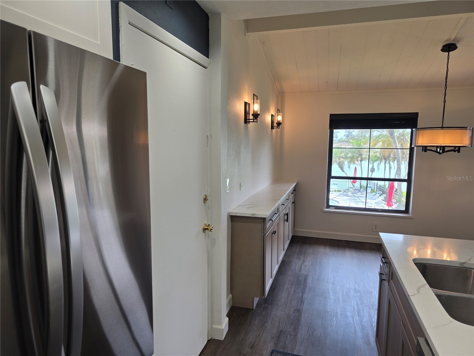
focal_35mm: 23
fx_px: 315
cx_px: 237
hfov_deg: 73.9
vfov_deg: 58.9
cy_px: 178
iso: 32
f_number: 1.7
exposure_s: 1/120
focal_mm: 6.3
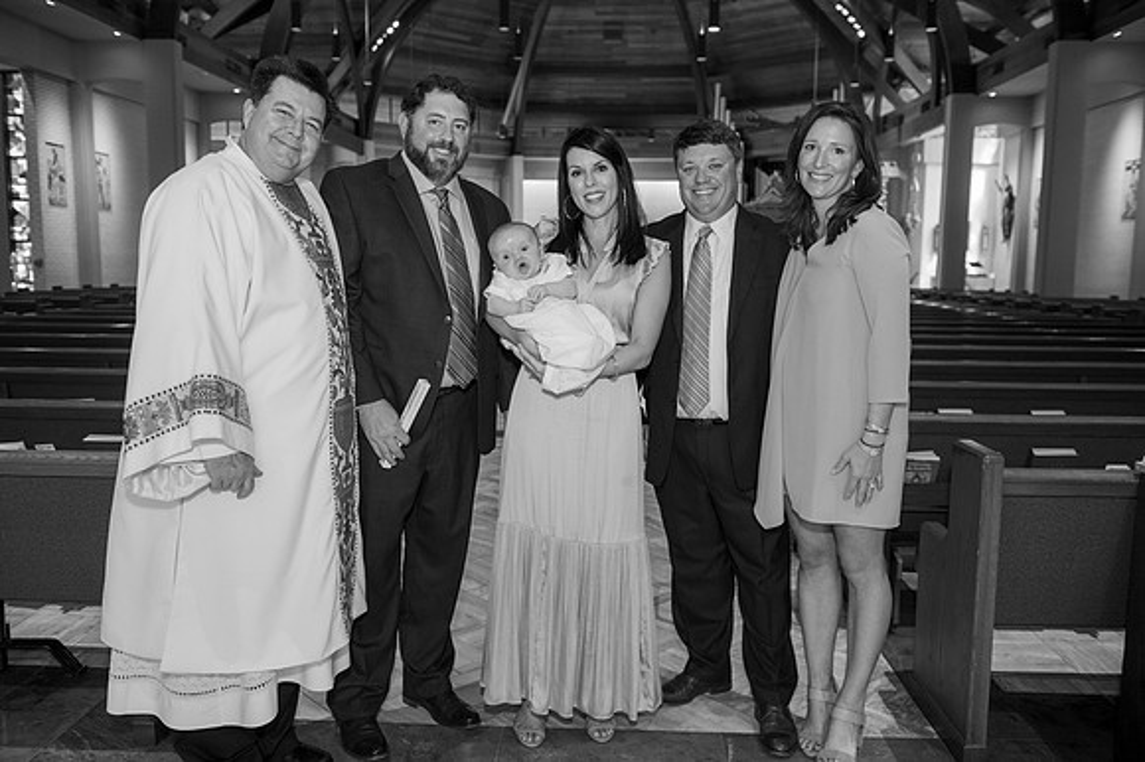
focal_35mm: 31
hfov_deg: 60.3
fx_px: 985
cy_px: 381
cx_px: 572
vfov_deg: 42.3
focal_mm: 31
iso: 1000
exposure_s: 1/100
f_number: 4
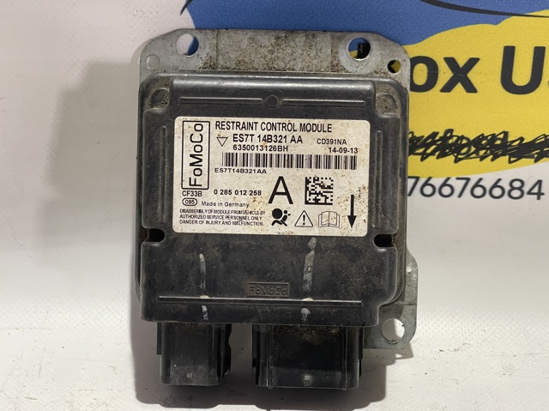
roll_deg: -0.7
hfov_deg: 30.3
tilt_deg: -23.1
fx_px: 1014
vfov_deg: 22.9
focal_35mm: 64
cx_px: 274
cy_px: 206
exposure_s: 1/50
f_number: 2.2
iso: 250
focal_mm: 7.5
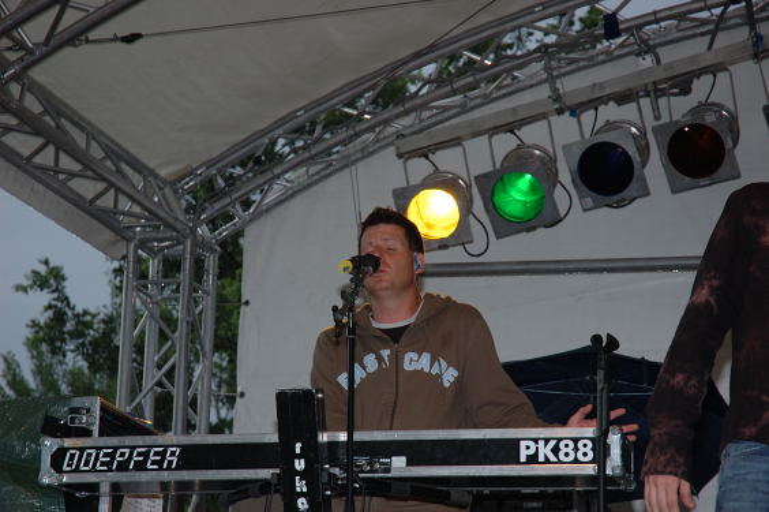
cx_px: 384
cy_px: 256
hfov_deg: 19.5
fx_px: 2241
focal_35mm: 105
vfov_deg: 13.0
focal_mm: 70
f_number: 6.7
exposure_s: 1/180
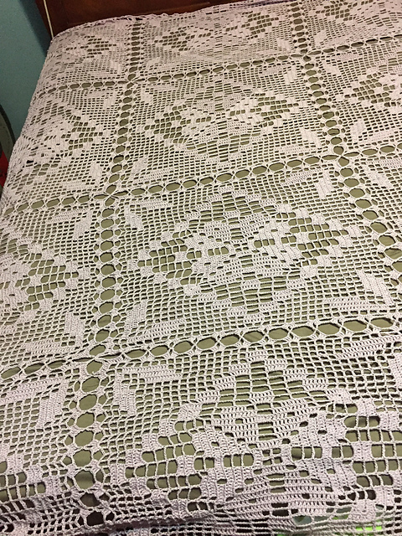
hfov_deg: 48.2
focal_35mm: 29
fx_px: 449
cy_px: 268
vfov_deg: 61.7
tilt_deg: -51.1
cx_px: 201
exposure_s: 1/30
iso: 200
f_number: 2.2
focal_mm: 4.15
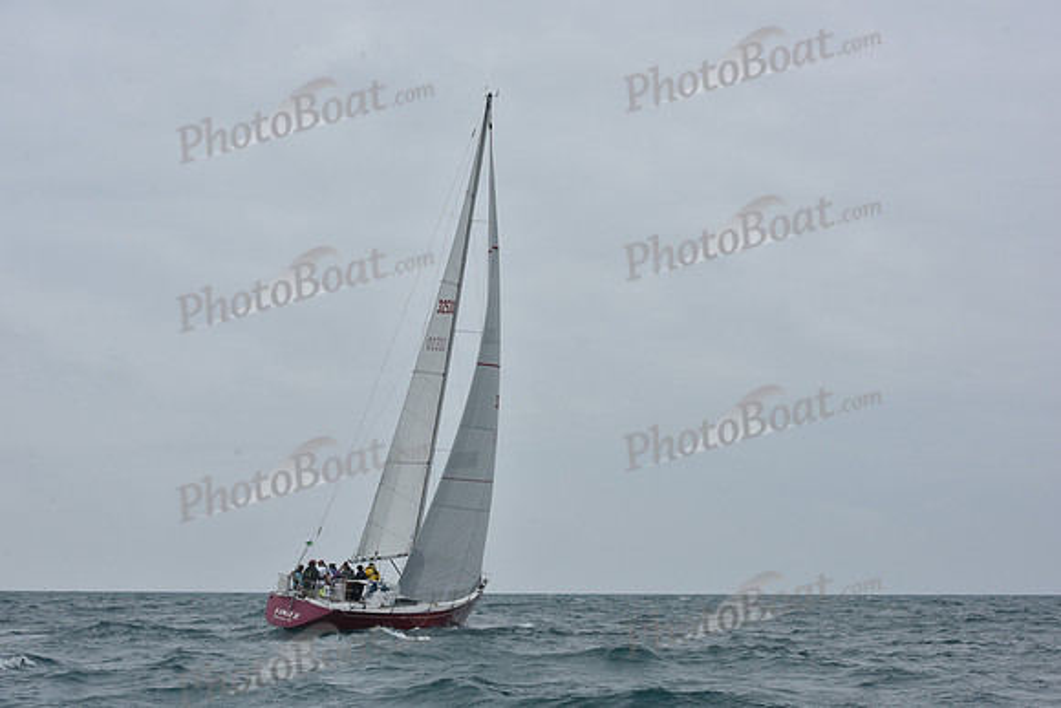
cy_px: 354
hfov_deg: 28.8
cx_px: 530
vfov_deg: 19.5
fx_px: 2063
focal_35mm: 70
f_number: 10
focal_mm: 70
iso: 250
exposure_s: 1/800
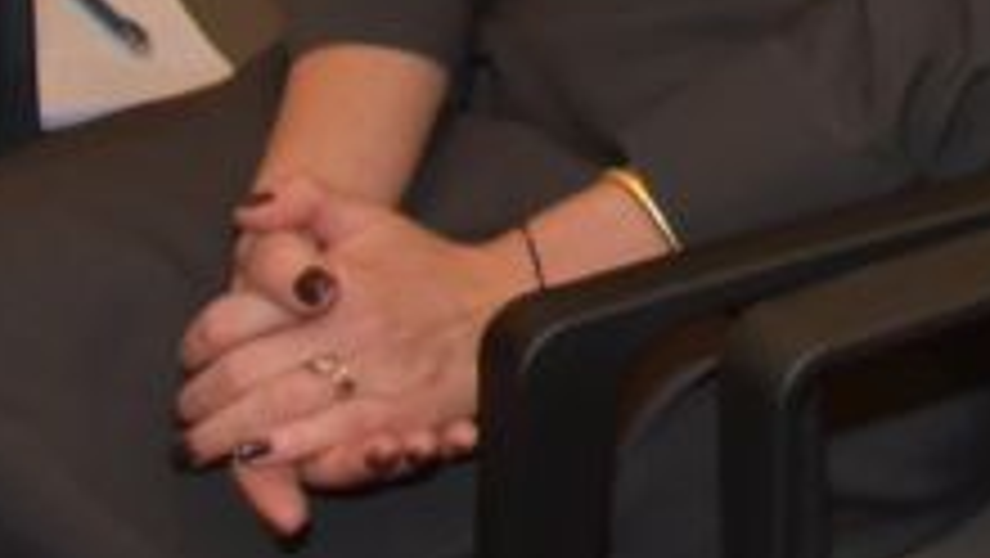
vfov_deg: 7.3
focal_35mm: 156
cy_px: -752
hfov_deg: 12.3
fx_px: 4097
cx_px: 1912
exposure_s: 1/60
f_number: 3.8
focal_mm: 32
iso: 3200
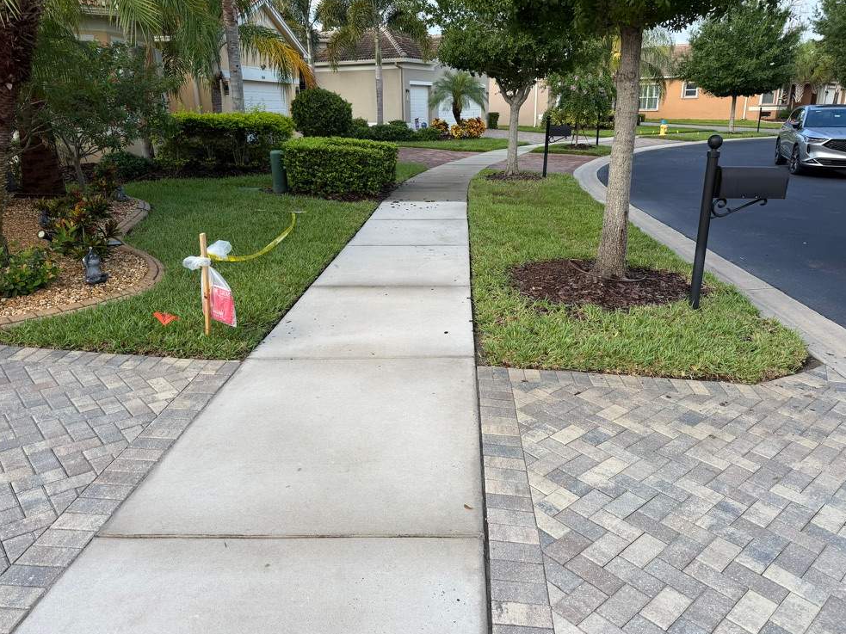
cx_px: 437
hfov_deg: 69.4
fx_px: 611
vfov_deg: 54.9
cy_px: 310
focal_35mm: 25
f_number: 1.78
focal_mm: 6.76
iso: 80
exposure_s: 1/1230
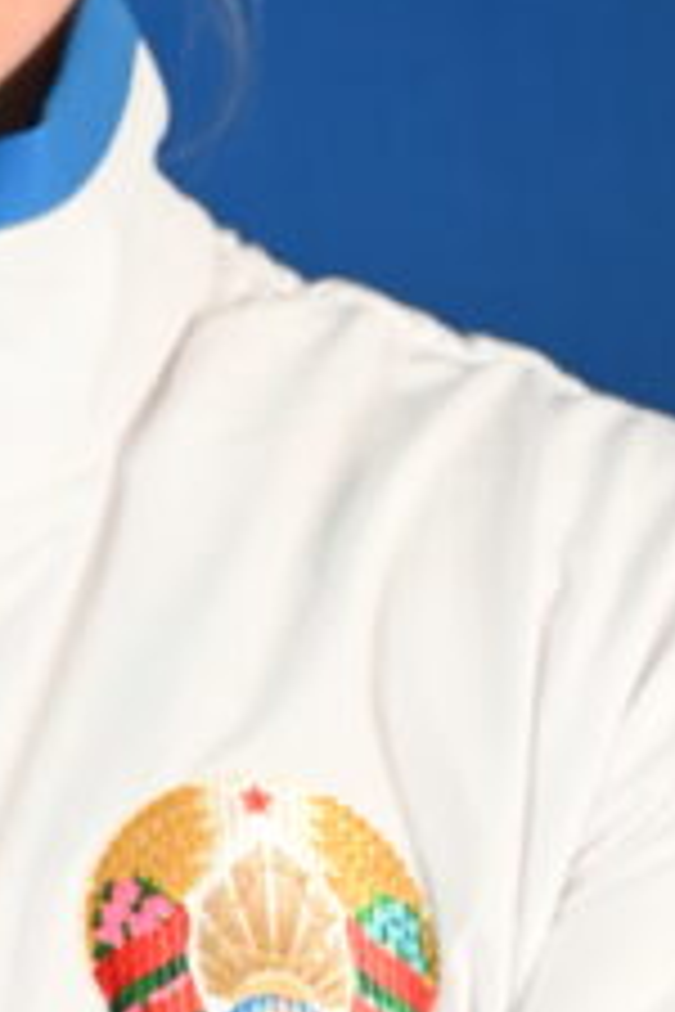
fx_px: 6046
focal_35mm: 215
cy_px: 1129
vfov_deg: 9.5
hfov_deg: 6.3
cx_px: -166
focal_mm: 42
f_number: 4.8
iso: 500
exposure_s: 1/60
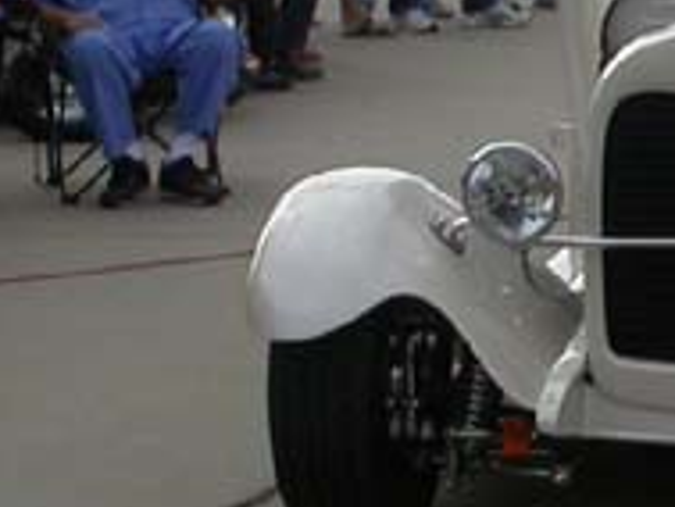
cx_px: 846
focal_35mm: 206
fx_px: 4019
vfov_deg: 7.2
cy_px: 193
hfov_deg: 9.4
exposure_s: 1/307
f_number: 6.7
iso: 100
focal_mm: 7.85
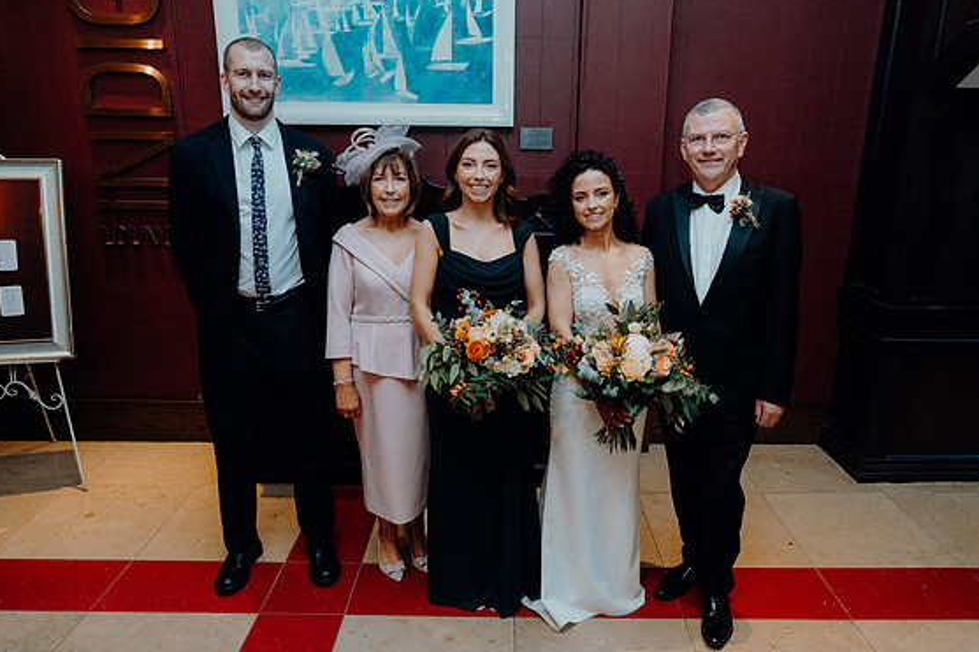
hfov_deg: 71.5
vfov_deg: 51.3
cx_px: 503
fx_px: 680
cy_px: 331
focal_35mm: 25
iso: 3200
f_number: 3.5
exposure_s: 1/160
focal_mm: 24
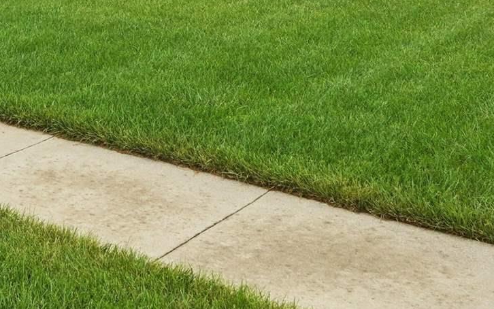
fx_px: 929
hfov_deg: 26.5
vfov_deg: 17.2
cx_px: -99
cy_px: -146
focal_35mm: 69
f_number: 9
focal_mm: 16
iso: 400
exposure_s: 1/80
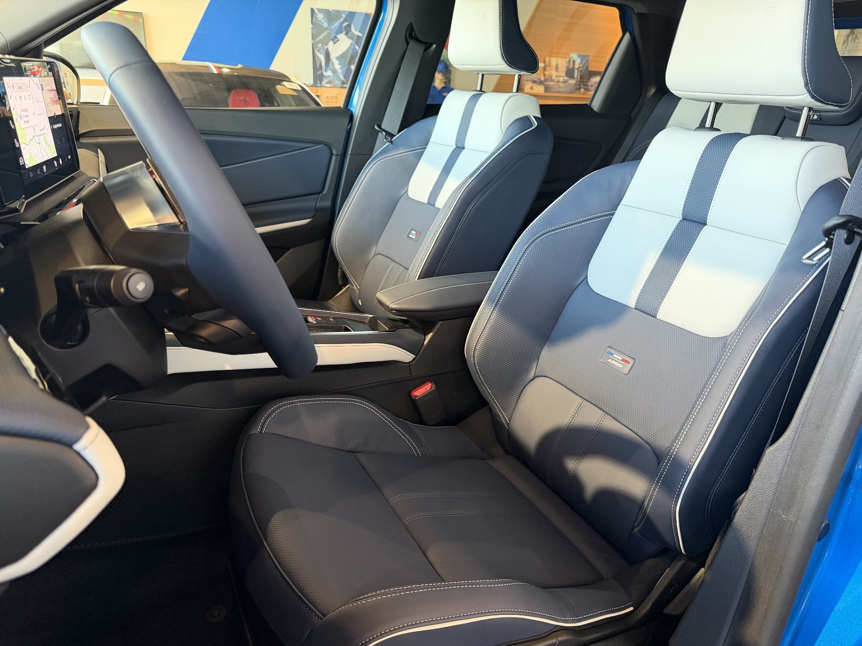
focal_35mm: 24
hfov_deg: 71.6
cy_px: 323
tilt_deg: -21.6
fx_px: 598
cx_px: 431
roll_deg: -2.2
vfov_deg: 56.8
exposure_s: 1/50
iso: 320
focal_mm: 6.76
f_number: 1.78
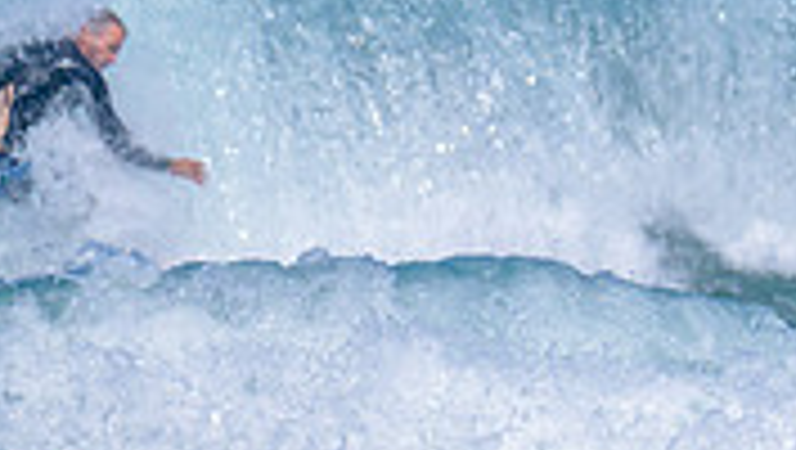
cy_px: 481
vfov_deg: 0.6
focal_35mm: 2148
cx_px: 1293
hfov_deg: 1.0
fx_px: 45385
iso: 400
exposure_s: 1/2000
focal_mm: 460
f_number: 11
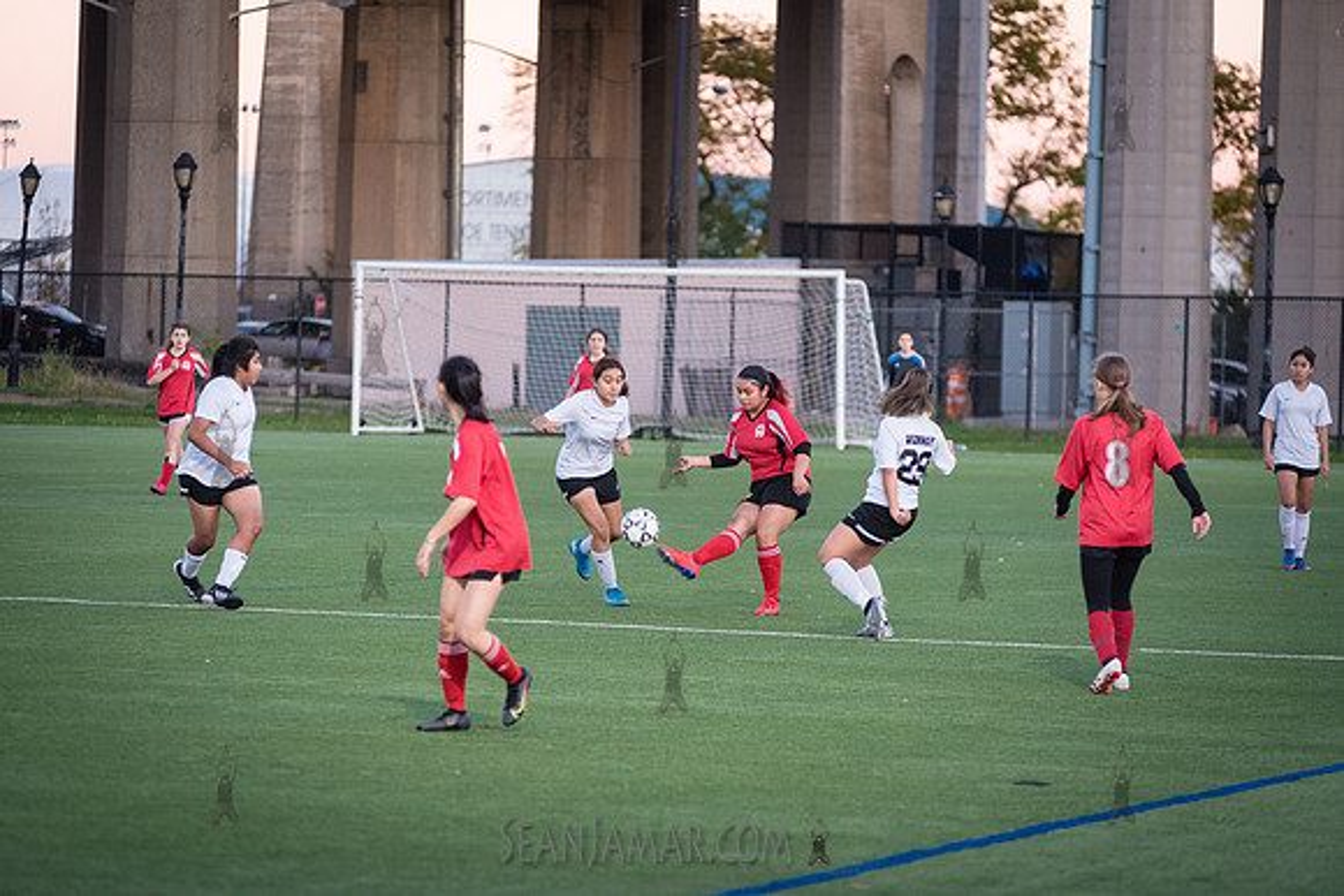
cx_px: 672
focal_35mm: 170
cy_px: 448
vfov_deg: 8.1
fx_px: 6348
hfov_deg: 12.1
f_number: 4
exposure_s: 1/500
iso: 2000
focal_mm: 170
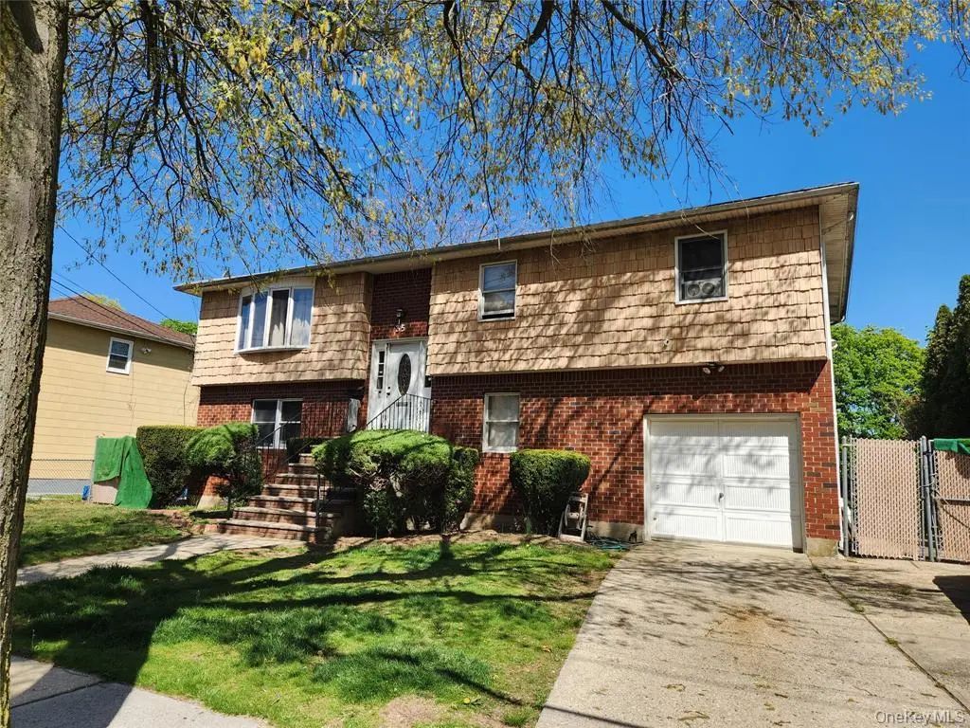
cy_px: 364
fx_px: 644
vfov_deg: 58.9
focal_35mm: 23
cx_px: 485
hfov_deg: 73.9
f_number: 1.8
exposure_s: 1/1199
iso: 20
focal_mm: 5.4
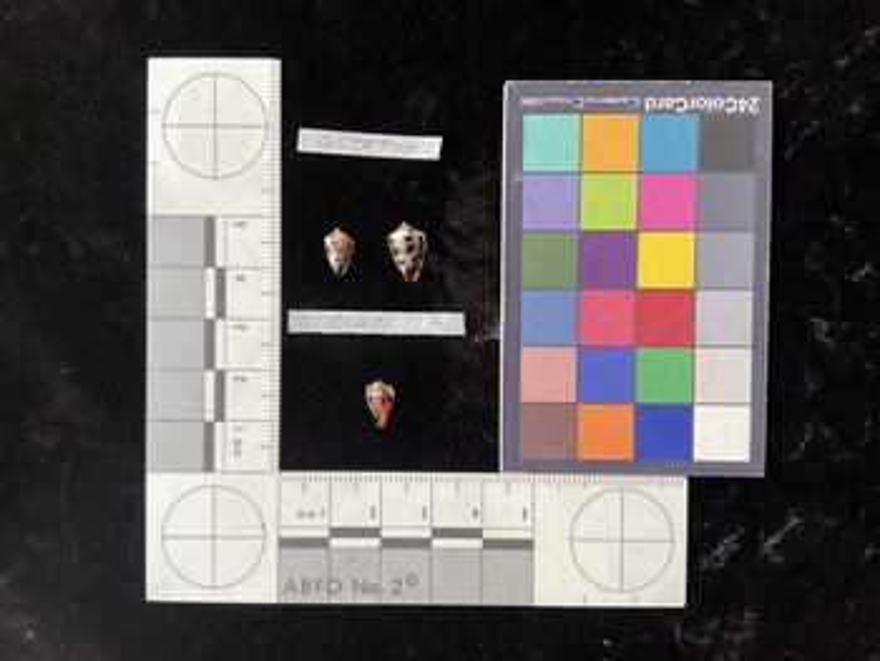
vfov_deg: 48.3
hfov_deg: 61.6
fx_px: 738
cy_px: 330
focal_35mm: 29
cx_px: 440
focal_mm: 3
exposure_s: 1/120
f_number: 1.8
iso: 64
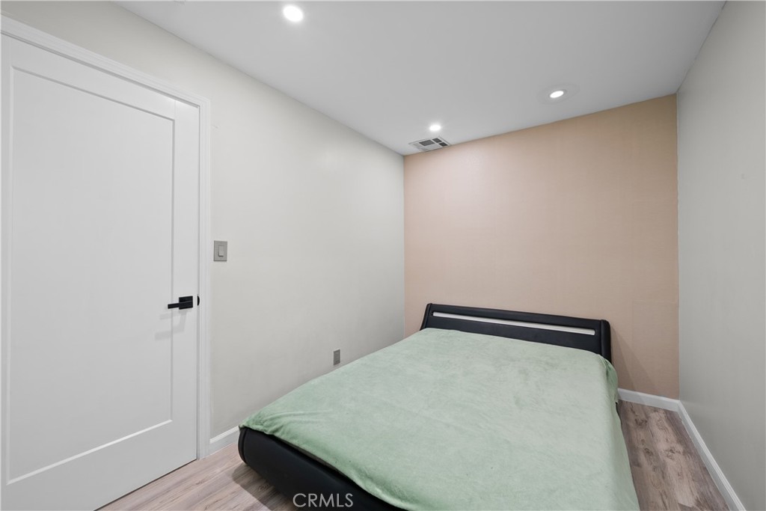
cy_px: 256
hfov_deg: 104.2
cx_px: 383
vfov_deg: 81.2
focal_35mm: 14
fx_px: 298
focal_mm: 14
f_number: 9
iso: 250
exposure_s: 1/3
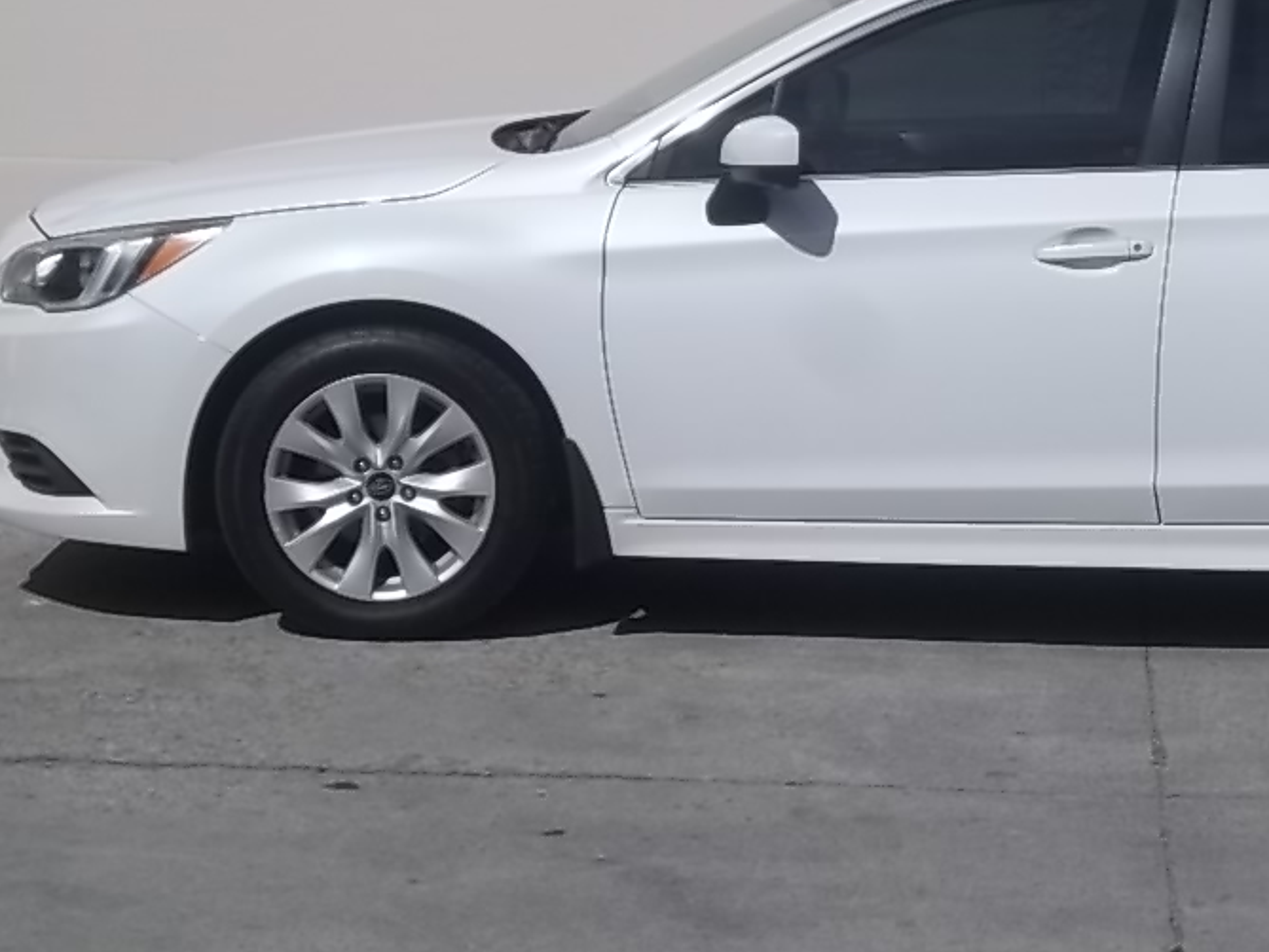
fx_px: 4070
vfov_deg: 13.3
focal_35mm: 111
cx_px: 1093
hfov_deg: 17.5
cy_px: 180
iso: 64
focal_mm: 10.42
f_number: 11.99
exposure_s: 1/250
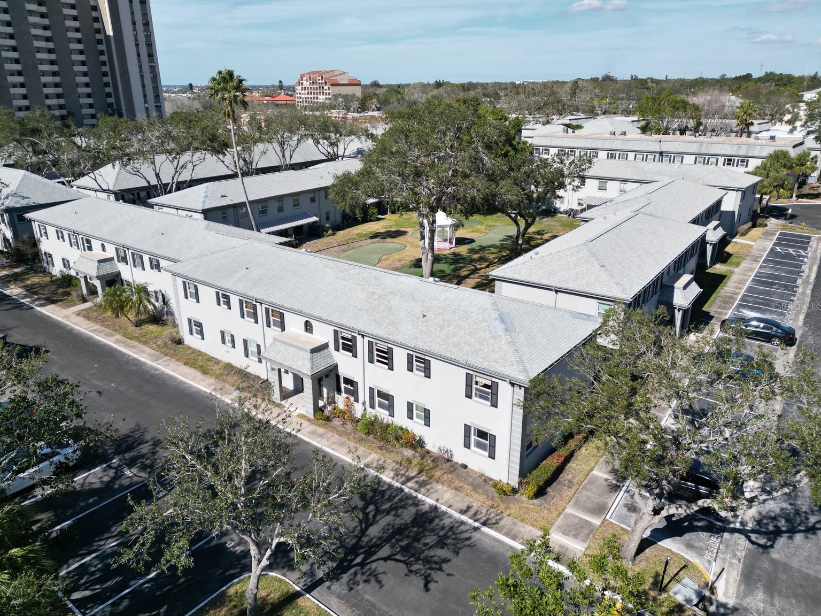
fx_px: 593
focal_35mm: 25
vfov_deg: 54.9
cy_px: 305
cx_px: 398
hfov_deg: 69.4
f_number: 1.7
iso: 160
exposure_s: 1/4000
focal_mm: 6.72
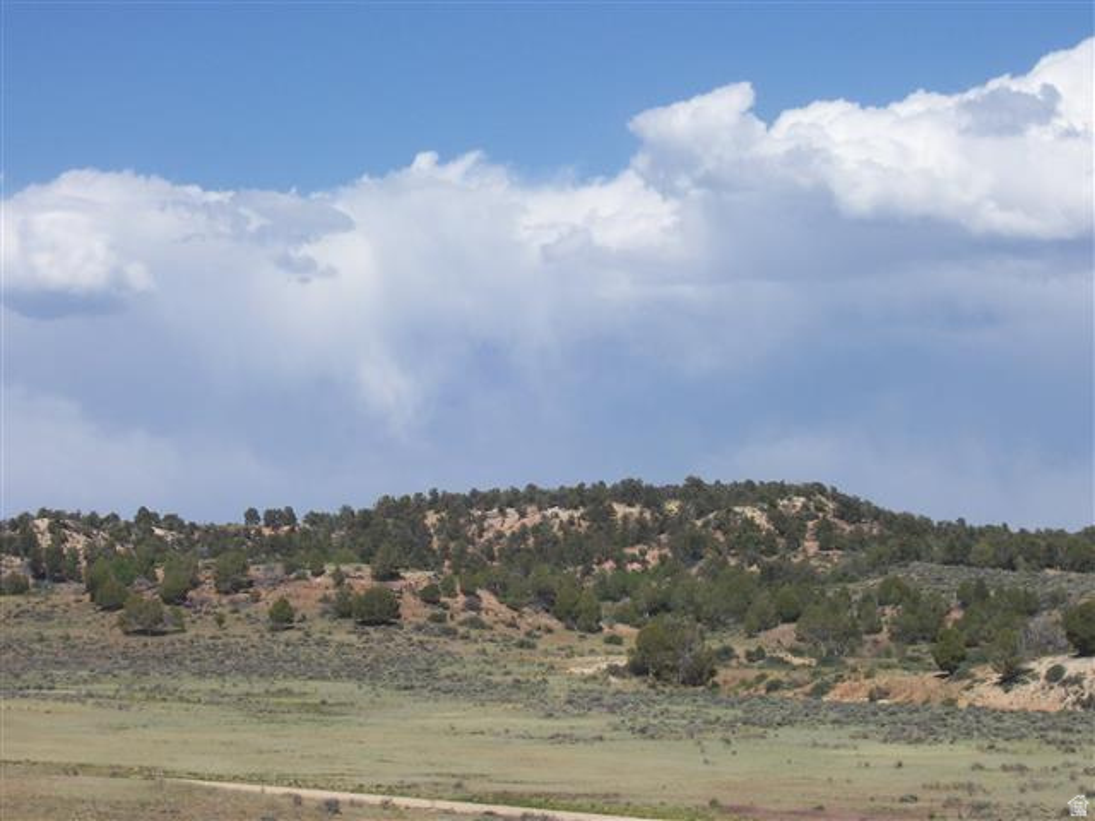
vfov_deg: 14.5
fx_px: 3227
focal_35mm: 102
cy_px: 410
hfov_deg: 19.3
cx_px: 548
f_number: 9.5
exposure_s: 1/250
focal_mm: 16.8
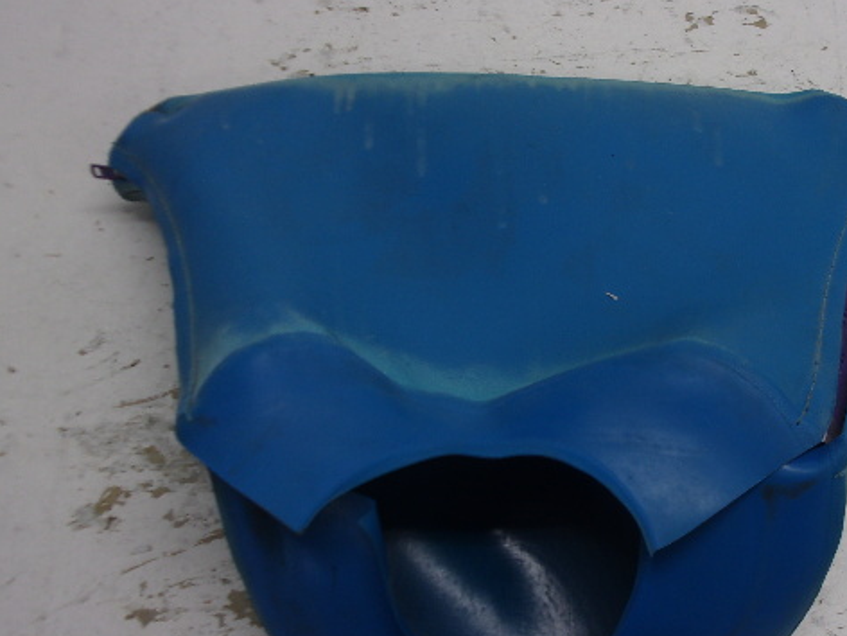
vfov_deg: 37.7
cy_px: 327
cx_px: 572
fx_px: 930
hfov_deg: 48.1
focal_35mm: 38
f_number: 3.9
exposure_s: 1/34
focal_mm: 5.1
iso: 80
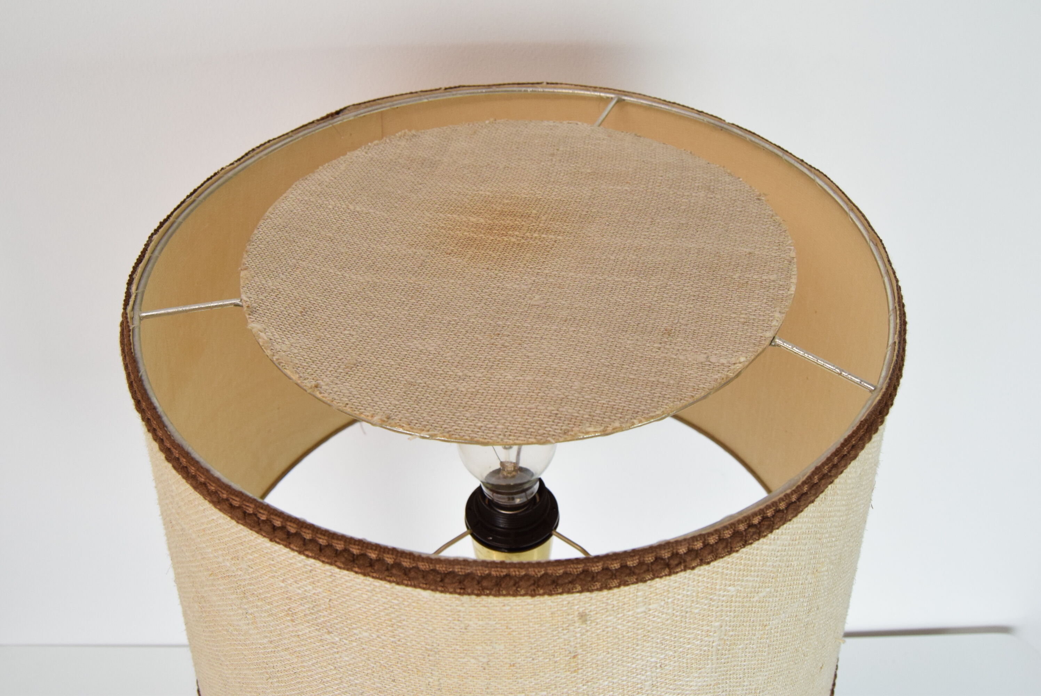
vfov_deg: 43.7
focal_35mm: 30
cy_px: 348
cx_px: 520
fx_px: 868
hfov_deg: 61.9
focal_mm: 20
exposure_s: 1/200
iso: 1600
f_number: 7.1
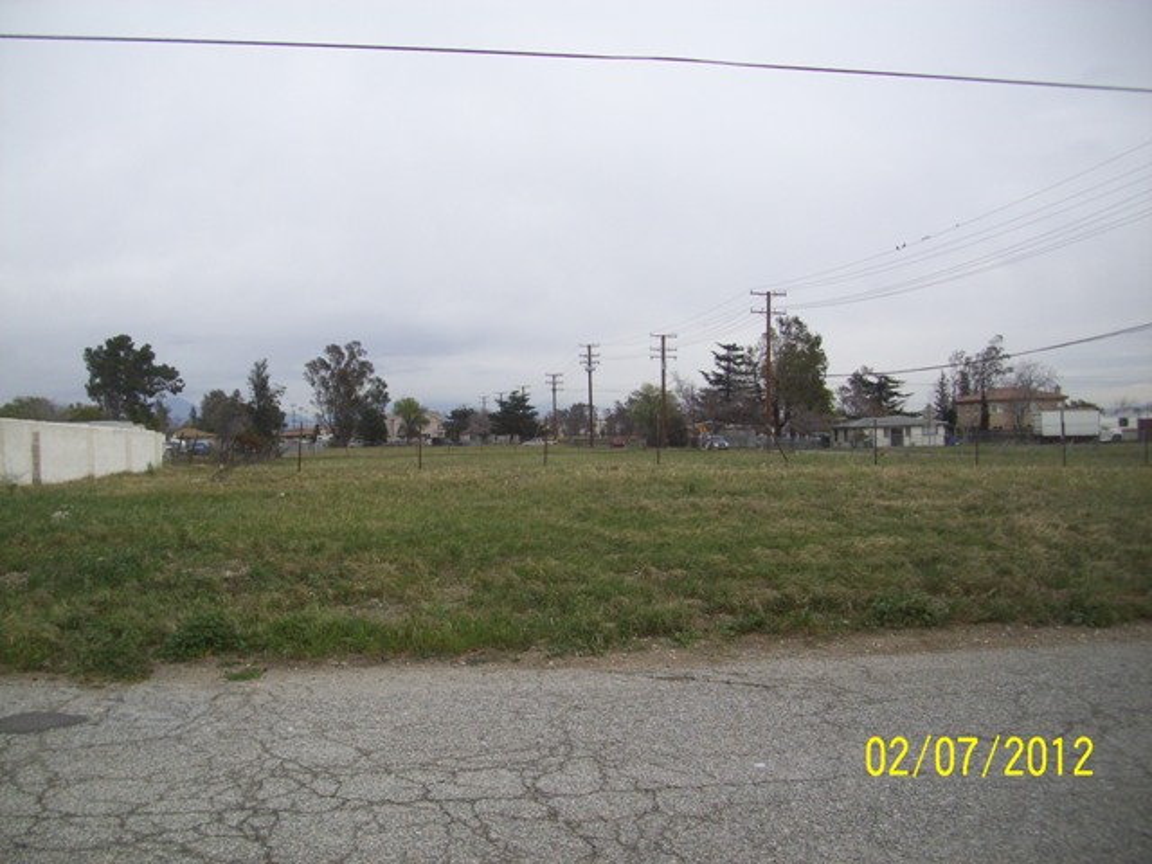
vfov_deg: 41.8
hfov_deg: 54.0
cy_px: 432
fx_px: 1131
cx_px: 576
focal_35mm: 34
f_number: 2.9
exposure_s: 1/320
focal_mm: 5.7
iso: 80
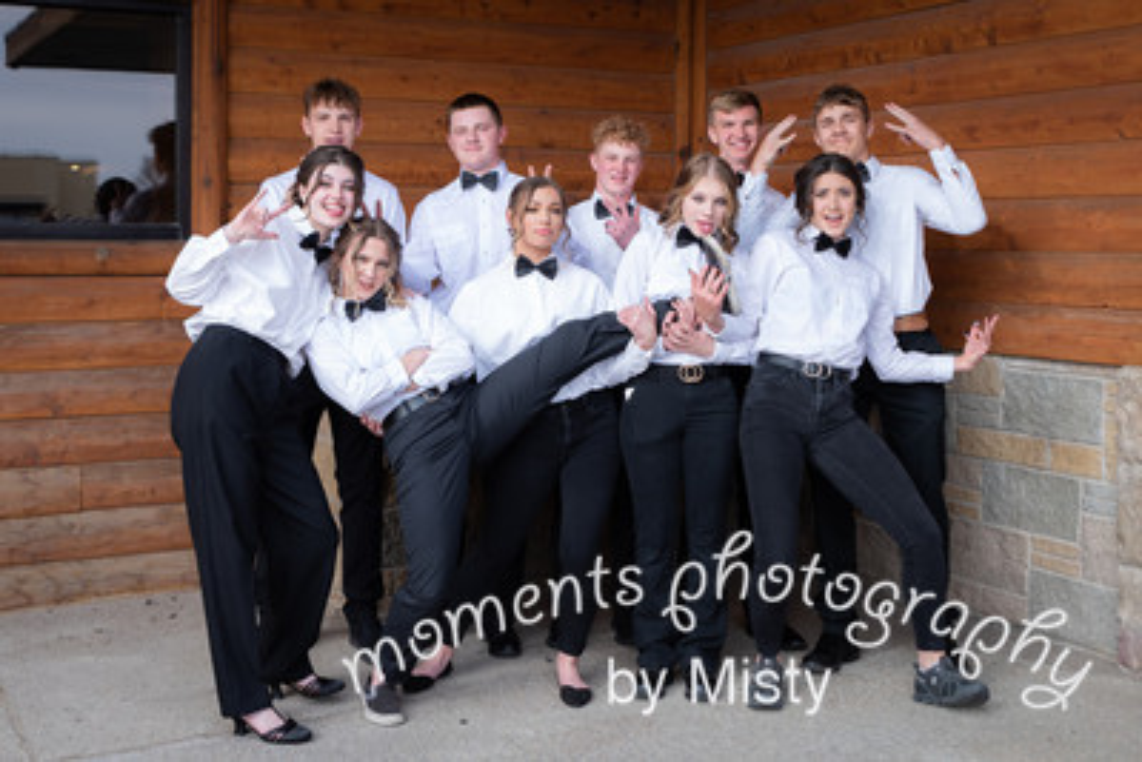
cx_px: 530
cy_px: 242
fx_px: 1485
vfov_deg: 28.6
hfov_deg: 42.1
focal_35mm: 47
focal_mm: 29
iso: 125
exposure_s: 1/200
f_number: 4
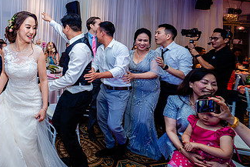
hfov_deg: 61.1
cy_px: 40
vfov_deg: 49.1
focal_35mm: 25
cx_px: 28
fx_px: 174
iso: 1250
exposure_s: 1/200
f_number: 4.5
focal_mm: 14
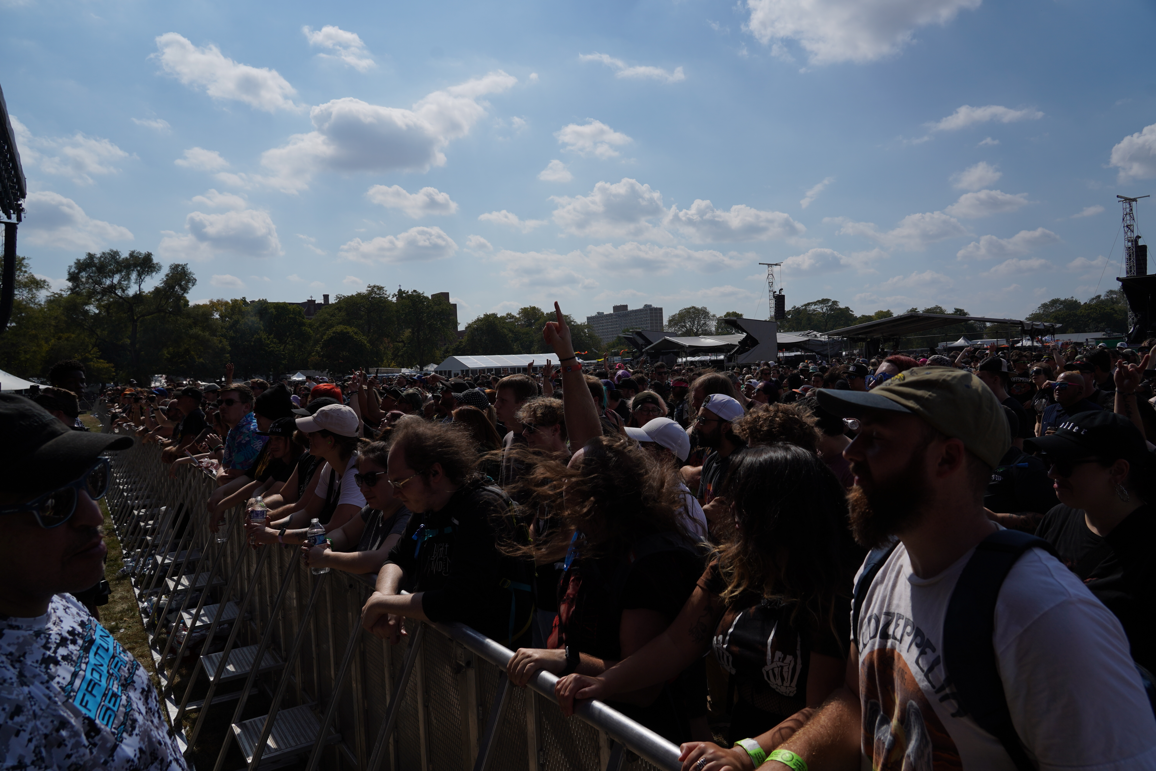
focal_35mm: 24
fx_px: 771
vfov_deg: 53.1
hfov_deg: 73.7
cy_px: 386
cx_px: 578
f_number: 7.1
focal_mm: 24
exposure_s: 1/1250
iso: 100
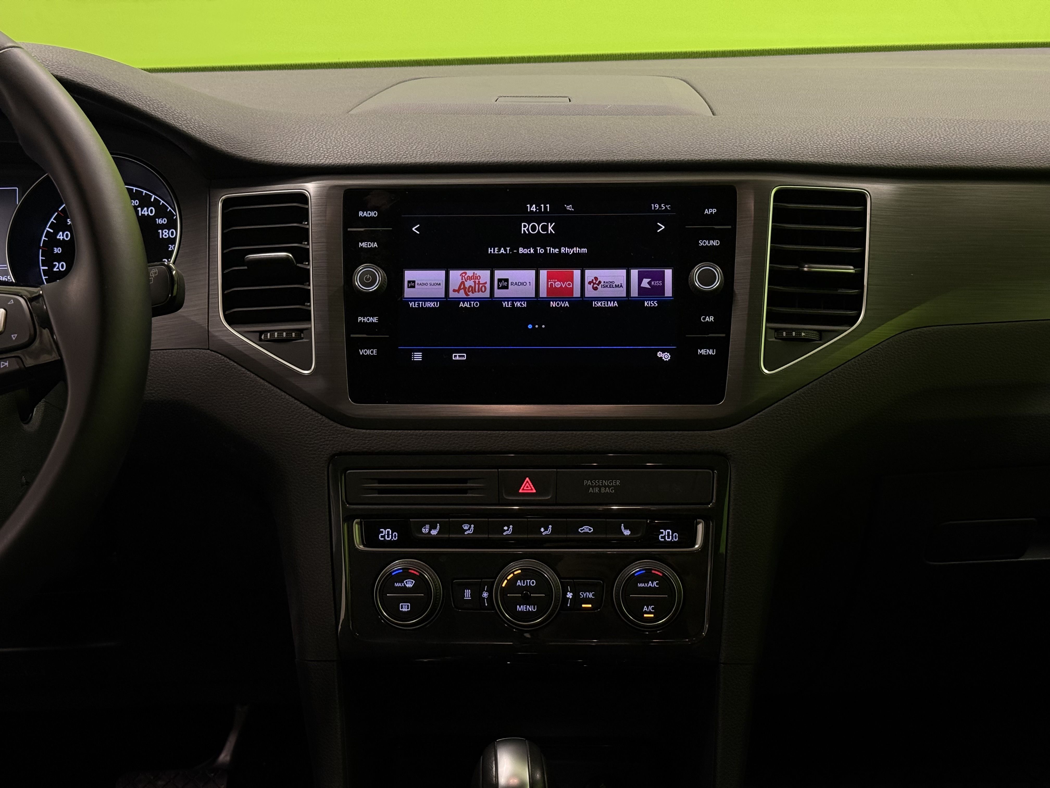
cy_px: 394
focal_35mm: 48
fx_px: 1456
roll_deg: +1.9
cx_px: 525
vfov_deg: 30.3
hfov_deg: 39.7
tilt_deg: -16.4
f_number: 1.78
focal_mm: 6.76
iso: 250
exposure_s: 1/50
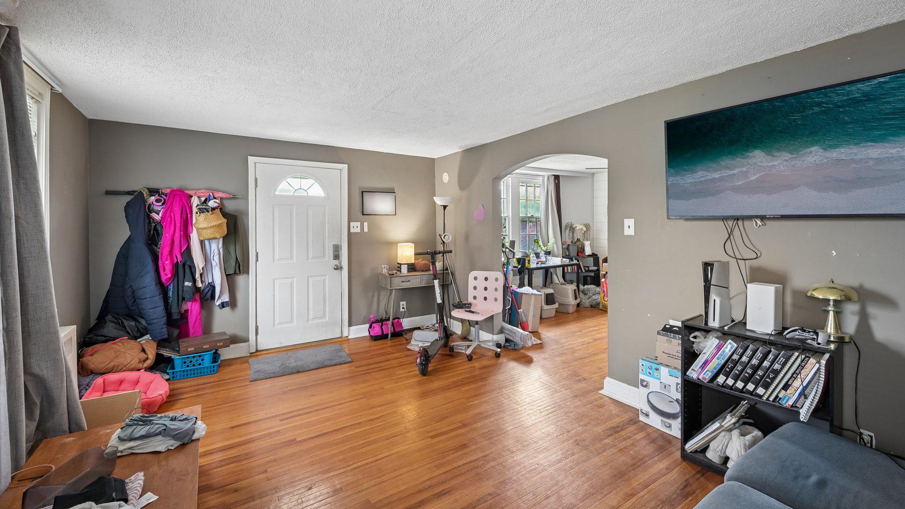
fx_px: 360
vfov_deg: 70.4
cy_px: 236
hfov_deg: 103.0
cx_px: 454
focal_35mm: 15
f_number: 8
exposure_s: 1/5
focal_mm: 14
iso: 400
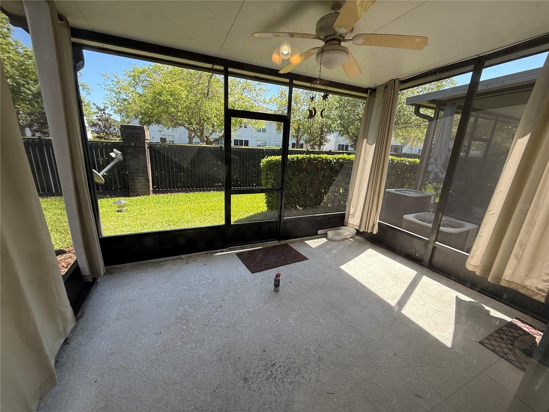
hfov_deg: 102.1
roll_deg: -3.1
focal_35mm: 14
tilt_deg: -15.0
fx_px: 222
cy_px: 206
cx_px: 274
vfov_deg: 85.7
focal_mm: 2.22
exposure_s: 1/207
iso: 50
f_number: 2.2
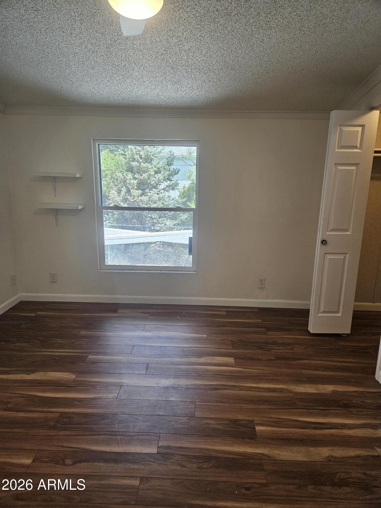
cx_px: 190
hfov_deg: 58.9
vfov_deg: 73.9
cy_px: 254
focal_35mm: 23
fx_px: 338
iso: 80
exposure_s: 1/120
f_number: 1.8
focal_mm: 5.4
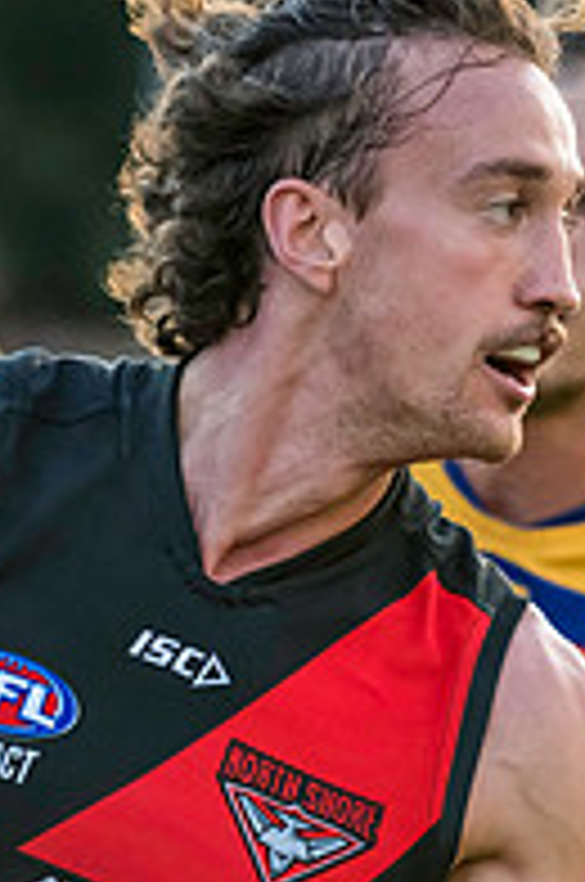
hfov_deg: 2.7
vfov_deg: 4.1
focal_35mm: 504
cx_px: 194
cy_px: 790
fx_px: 12328
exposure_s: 1/1250
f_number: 4
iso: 3200
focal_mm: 170
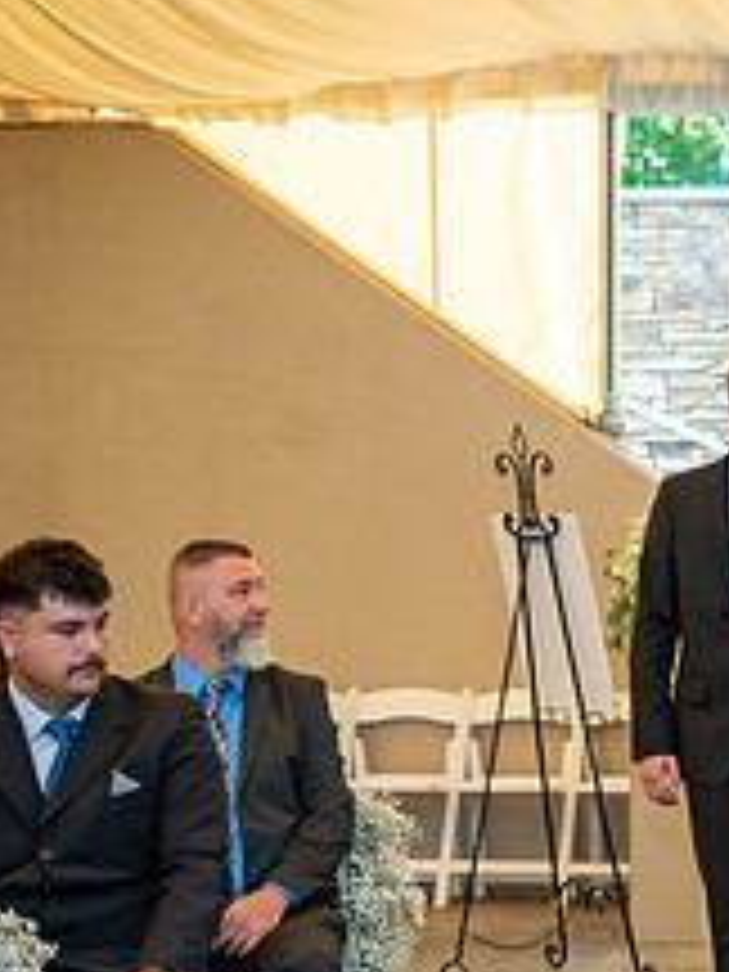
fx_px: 2976
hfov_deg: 13.4
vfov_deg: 18.4
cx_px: 976
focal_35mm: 106
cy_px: 724
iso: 800
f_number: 2.8
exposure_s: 1/1250
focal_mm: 40
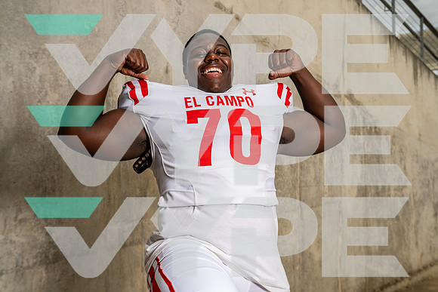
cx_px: 219
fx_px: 560
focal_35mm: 46
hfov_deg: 42.7
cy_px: 146
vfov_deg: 29.3
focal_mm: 46
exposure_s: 1/200
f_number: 5.6
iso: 100
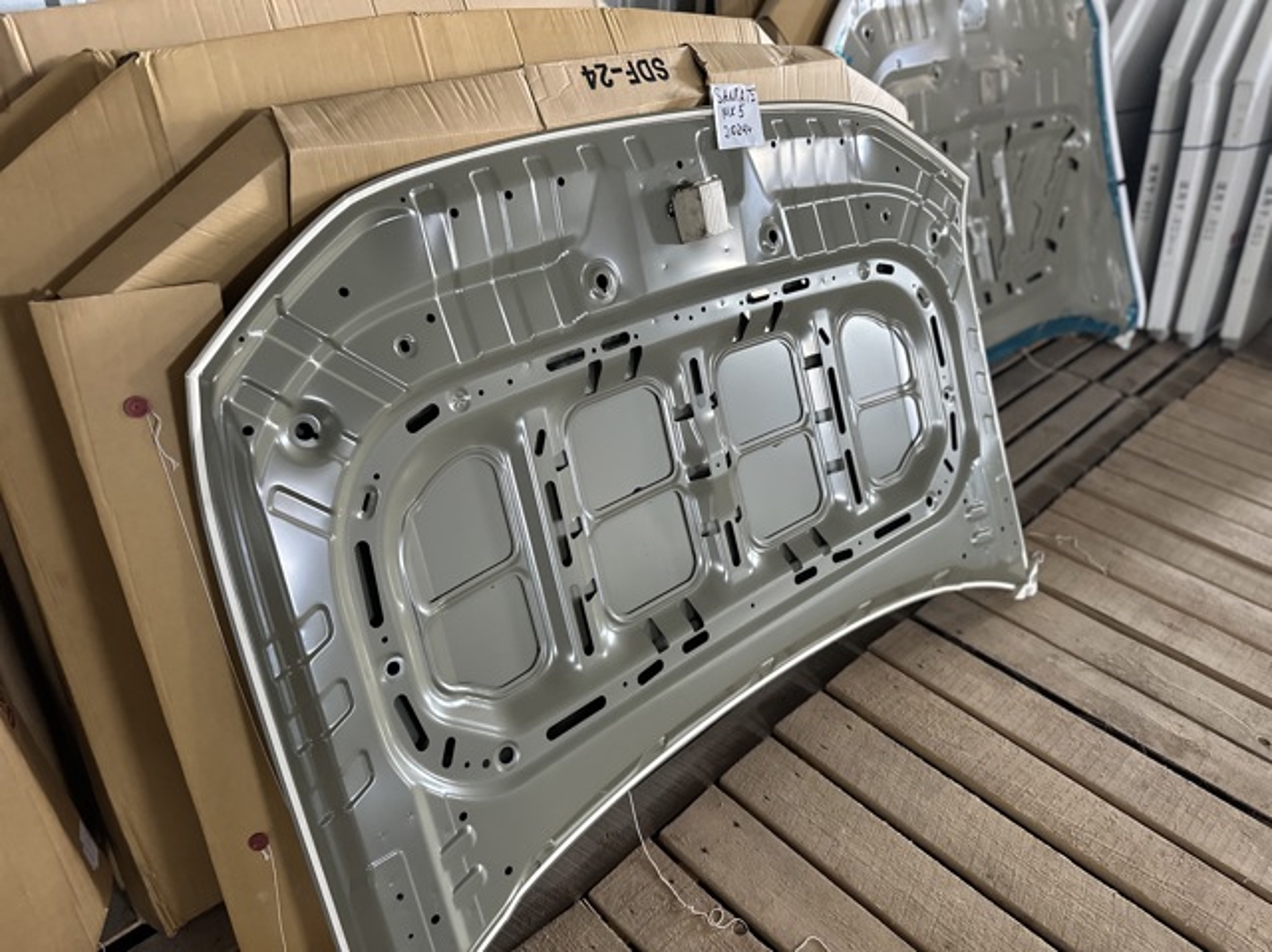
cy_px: 476
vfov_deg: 56.8
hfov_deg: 71.6
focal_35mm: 24
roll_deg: -2.5
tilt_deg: -32.9
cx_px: 636
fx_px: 881
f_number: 1.78
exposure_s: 1/60
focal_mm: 6.86
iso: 640
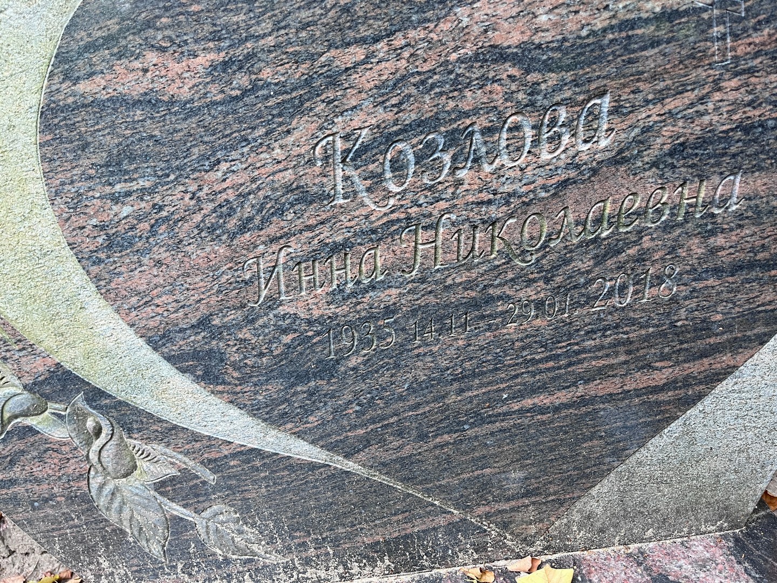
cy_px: 292
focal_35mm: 26
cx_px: 388
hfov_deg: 67.3
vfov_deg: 53.1
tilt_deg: -20.1
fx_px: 584
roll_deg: +11.3
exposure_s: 1/91
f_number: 1.6
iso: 125
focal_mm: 5.1
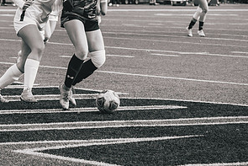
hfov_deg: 9.0
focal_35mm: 228
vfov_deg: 6.0
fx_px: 1571
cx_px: 88
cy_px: 5
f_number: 6.3
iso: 800
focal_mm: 108
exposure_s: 1/1000
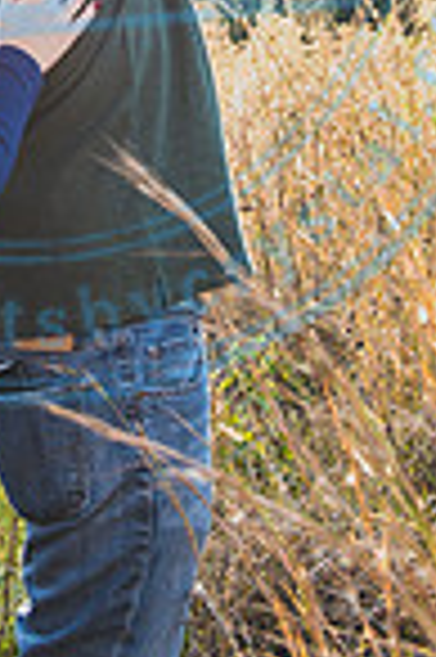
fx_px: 2021
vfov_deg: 17.6
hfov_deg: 12.2
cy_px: -126
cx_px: -4
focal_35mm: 111
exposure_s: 1/200
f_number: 4
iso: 200
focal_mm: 36
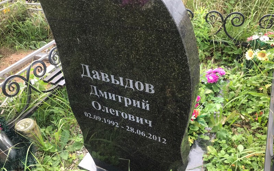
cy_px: 94
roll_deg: +6.7
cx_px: 137
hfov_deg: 62.9
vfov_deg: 41.8
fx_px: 224
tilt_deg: -37.1
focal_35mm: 30
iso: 20
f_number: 1.8
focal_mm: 3.99
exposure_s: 1/377
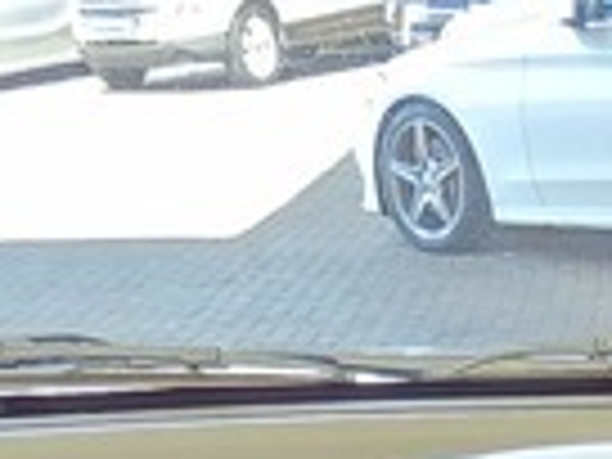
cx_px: 684
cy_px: 1206
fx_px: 1733
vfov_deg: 11.5
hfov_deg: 19.2
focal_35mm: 98
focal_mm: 2.2
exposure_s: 1/100
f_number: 2.2
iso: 250
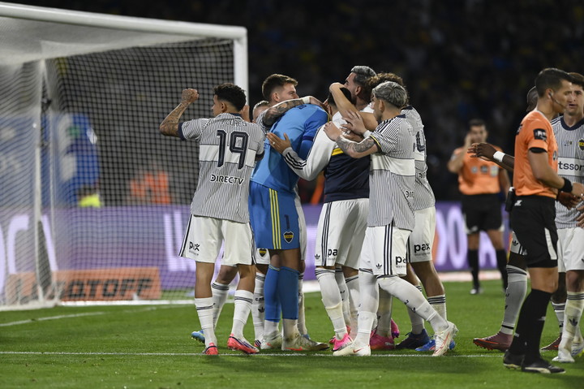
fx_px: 4863
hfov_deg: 6.9
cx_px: 292
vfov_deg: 4.6
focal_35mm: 300
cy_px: 194
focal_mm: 300
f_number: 2.8
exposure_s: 1/5000
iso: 5600
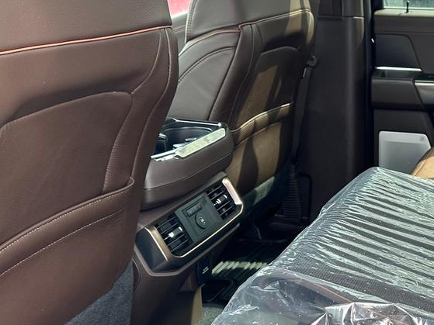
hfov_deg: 32.2
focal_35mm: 55
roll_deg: -1.4
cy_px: 232
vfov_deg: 26.3
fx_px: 689
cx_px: 434
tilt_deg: -21.3
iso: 80
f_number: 1.78
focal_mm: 6.86
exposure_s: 1/121
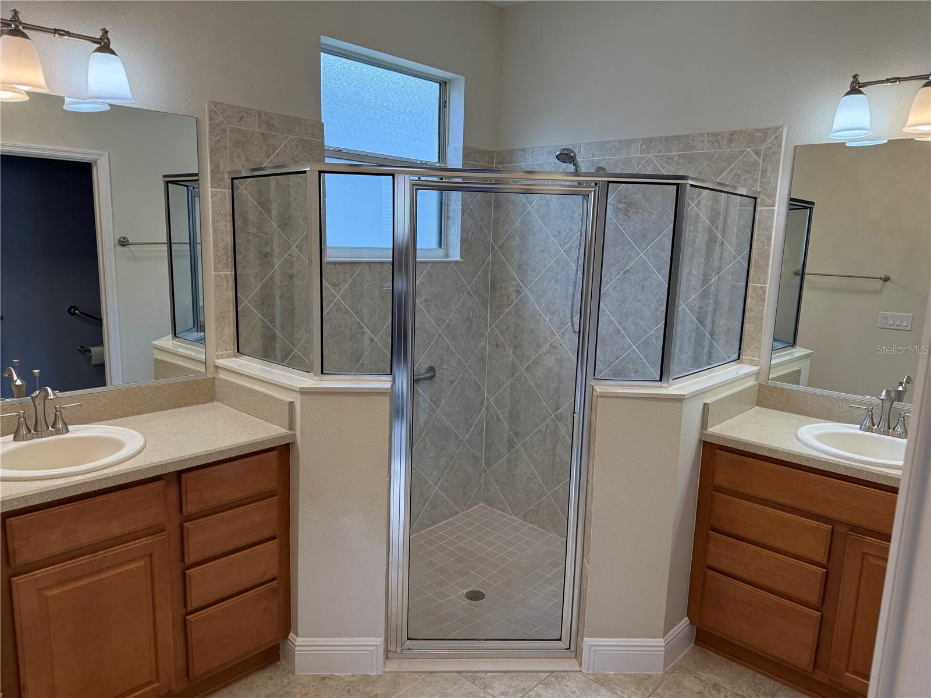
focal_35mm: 24
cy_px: 349
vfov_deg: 56.8
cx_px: 466
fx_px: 645
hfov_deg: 71.6
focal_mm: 6.76
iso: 125
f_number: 1.78
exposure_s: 1/232
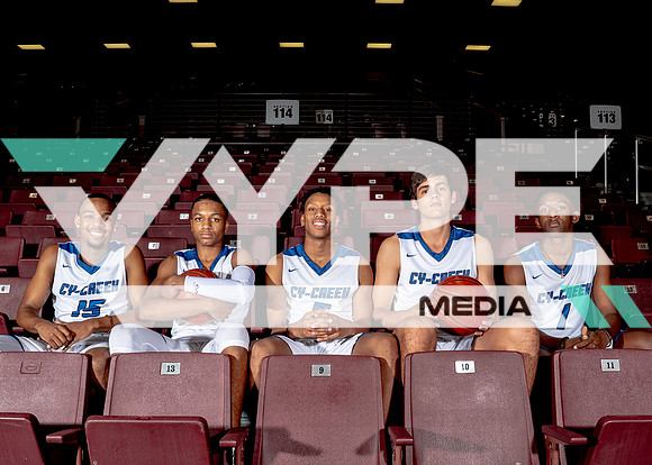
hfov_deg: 56.7
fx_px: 604
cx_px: 338
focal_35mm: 33
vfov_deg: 42.0
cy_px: 279
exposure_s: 1/125
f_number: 8
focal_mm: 24
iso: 100
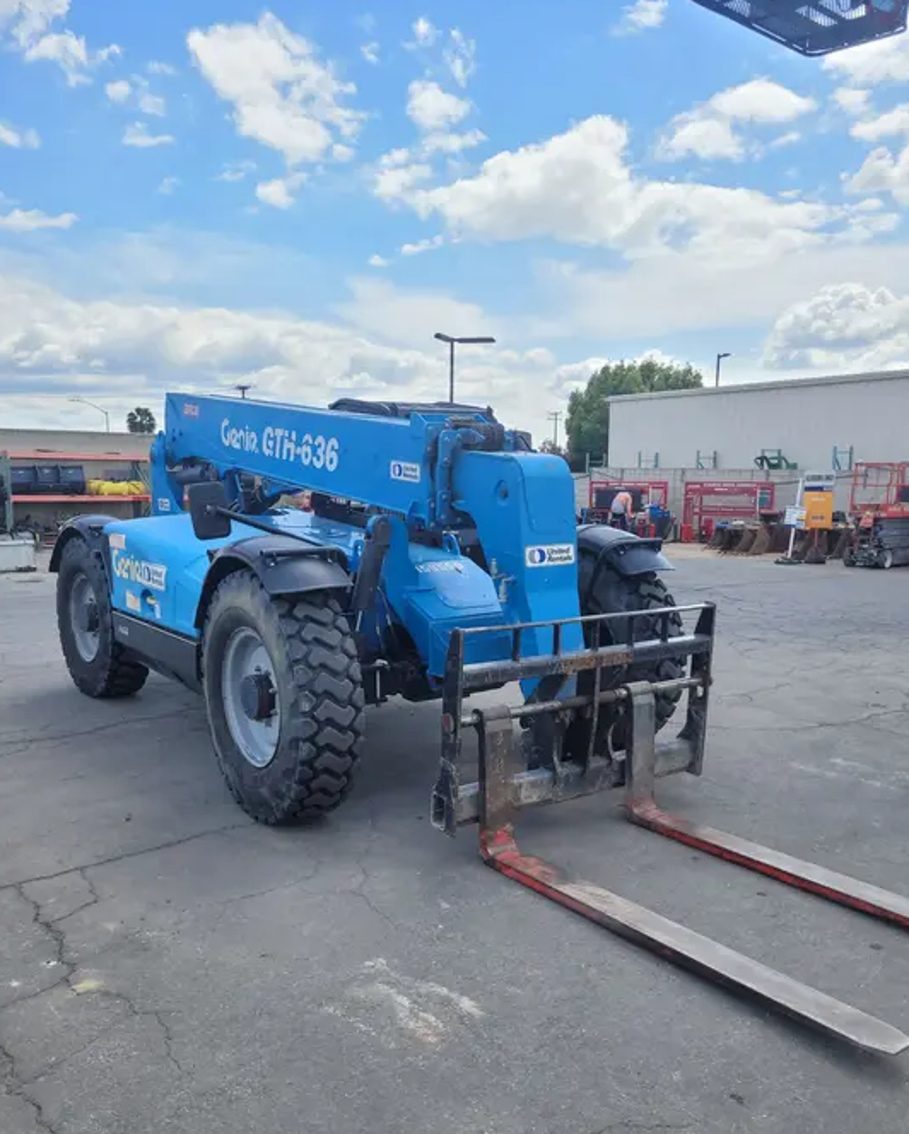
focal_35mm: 28
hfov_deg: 51.6
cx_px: 461
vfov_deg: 62.1
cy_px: 617
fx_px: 941
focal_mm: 5.4
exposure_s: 1/1167
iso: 40
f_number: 1.8
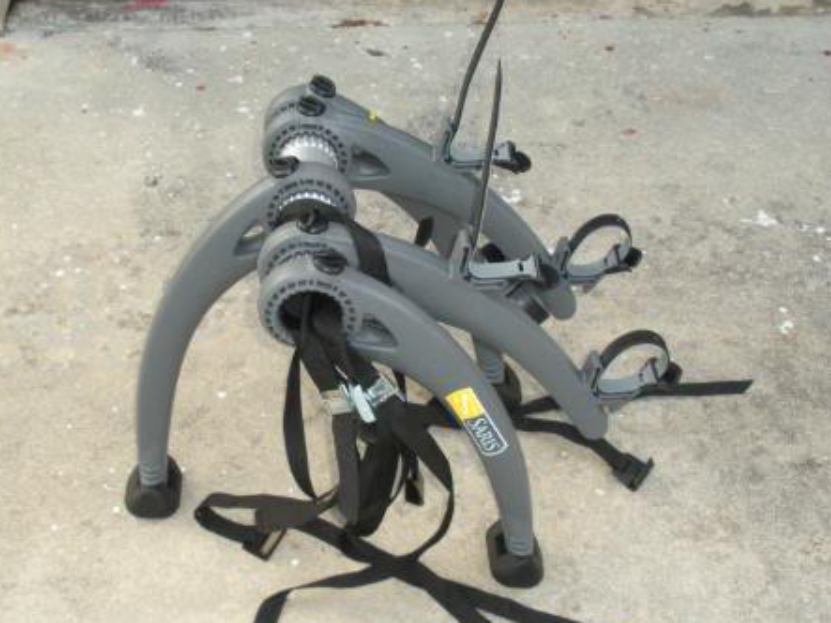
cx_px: 377
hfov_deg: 36.8
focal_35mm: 52
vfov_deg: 27.9
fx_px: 1248
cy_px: 402
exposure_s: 1/110
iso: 88
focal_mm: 6.3
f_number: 3.5
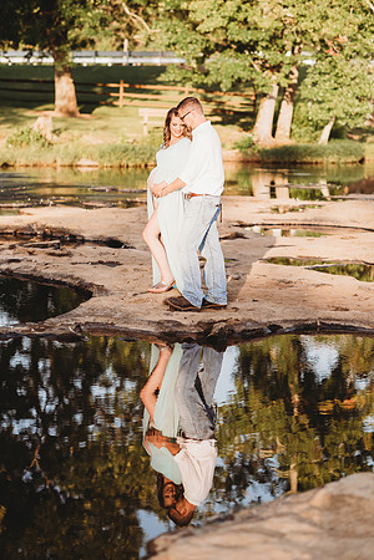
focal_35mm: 85
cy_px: 280
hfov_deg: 16.1
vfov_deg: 23.9
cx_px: 187
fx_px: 1324
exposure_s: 1/1000
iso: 160
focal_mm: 85
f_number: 2.5
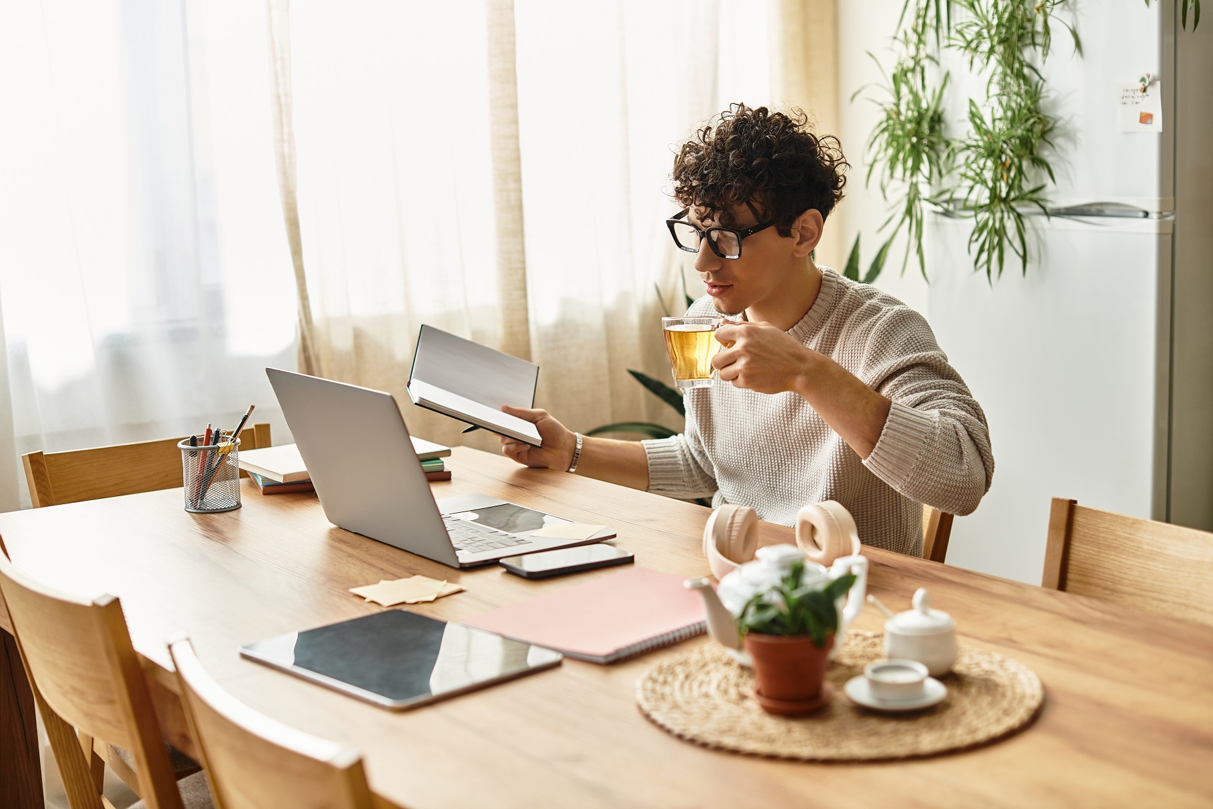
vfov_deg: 27.0
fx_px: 1684
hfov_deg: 39.6
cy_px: 404
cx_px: 606
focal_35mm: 50
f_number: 2.8
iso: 250
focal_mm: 50
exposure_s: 1/200
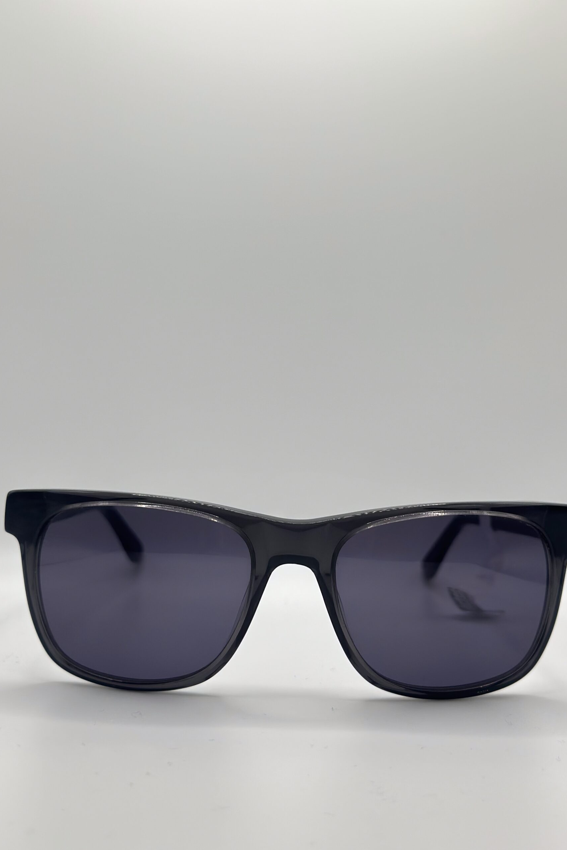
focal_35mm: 50
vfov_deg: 39.6
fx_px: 1181
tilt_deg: -7.5
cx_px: 295
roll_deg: -1.2
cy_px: 425
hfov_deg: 27.0
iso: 80
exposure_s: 1/729
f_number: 1.78
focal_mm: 6.86
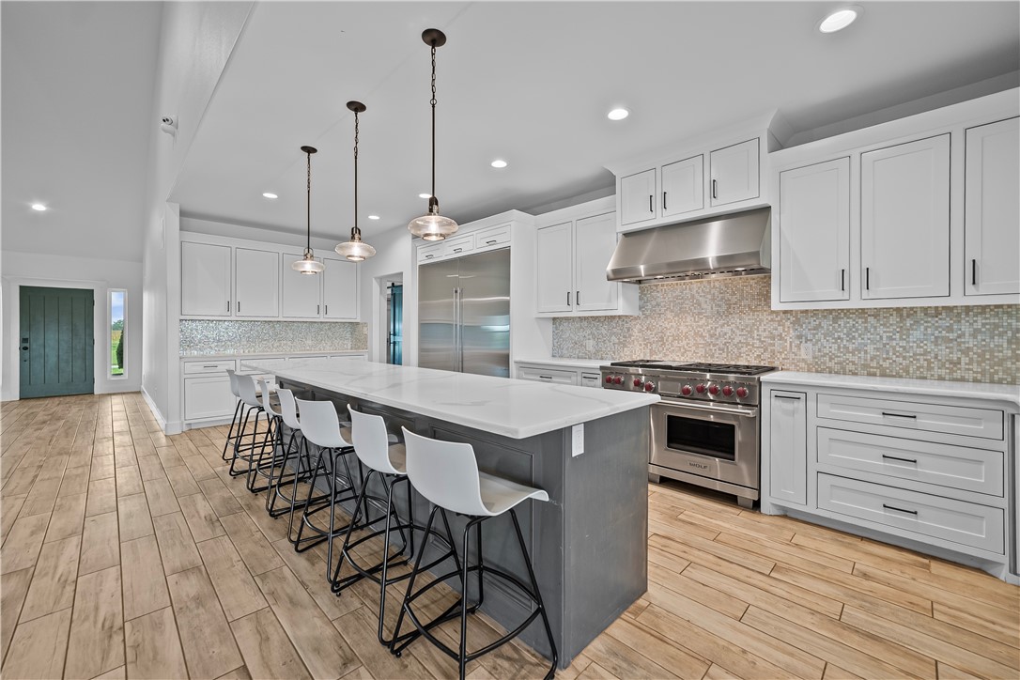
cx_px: 510
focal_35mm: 13
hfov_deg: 108.3
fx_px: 368
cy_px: 340
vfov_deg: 85.4
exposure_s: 1/30
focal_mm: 9
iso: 1250
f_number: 3.5
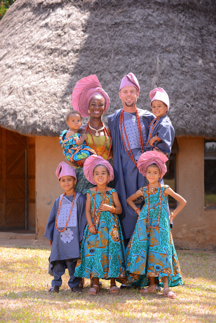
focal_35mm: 100
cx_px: 108
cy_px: 162
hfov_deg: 13.7
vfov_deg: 20.4
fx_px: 899
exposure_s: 1/200
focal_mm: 100
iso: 250
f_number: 6.3
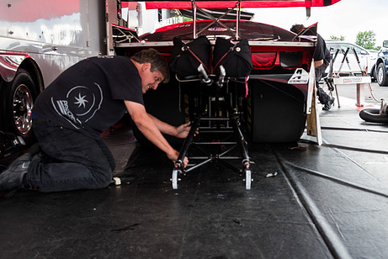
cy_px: 120
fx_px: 475
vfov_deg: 30.5
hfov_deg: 44.4
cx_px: 216
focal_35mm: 44
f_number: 5
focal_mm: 23.3
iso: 400
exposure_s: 1/125
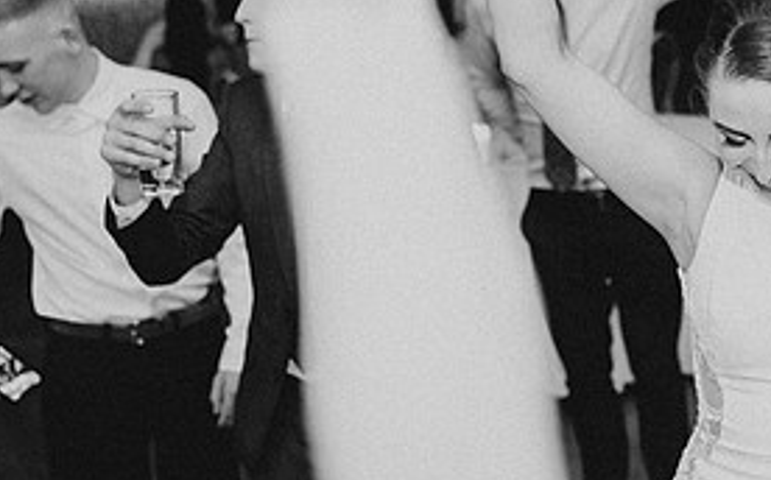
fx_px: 1575
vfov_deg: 17.3
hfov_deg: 25.9
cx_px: 793
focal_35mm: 75
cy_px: 227
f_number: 2
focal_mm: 35
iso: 1250
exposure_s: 1/250
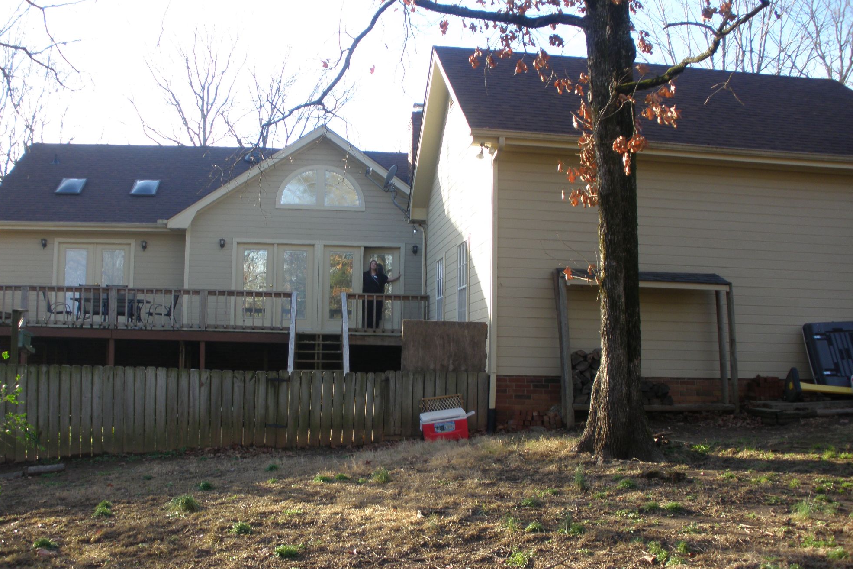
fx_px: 900
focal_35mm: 38
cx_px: 427
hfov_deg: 50.7
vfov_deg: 35.0
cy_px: 310
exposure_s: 1/100
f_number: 3.5
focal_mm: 6.3
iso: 64
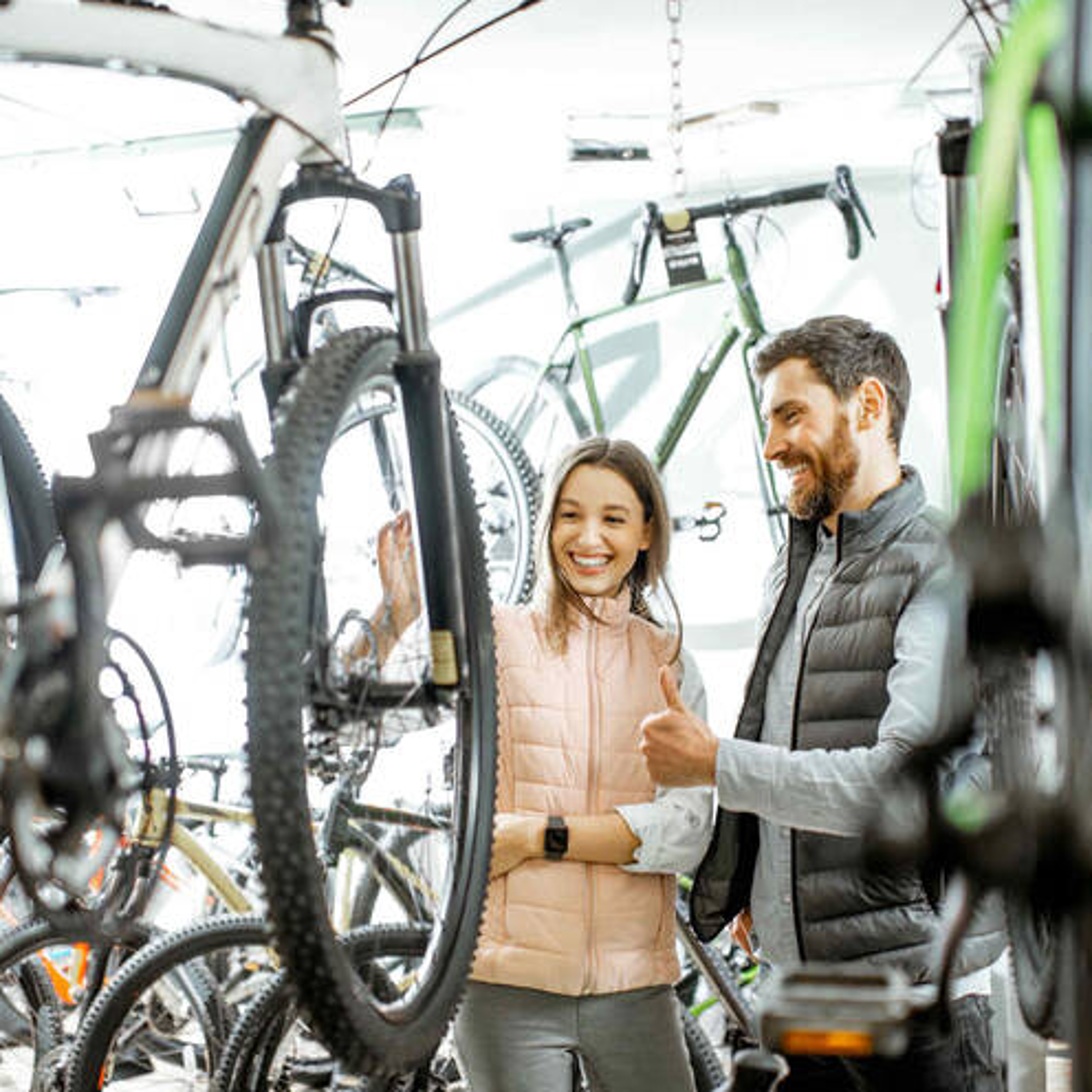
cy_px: 548
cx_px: 594
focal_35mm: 45
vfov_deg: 37.6
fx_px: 1606
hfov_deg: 37.5
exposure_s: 1/200
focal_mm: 35
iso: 400
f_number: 2
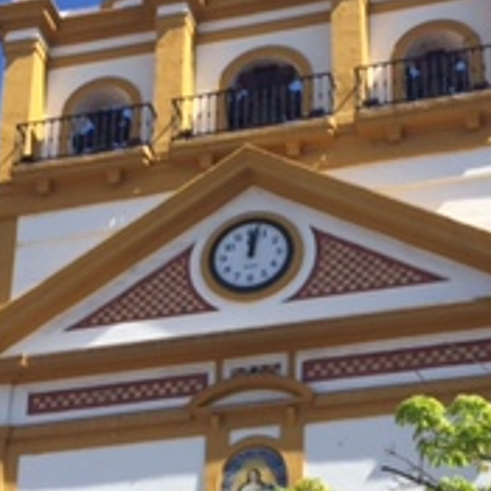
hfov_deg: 18.5
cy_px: 449
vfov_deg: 18.2
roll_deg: -0.8
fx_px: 1508
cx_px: 241
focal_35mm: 94
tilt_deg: +27.8
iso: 32
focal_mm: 4.15
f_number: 2.2
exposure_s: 1/1721
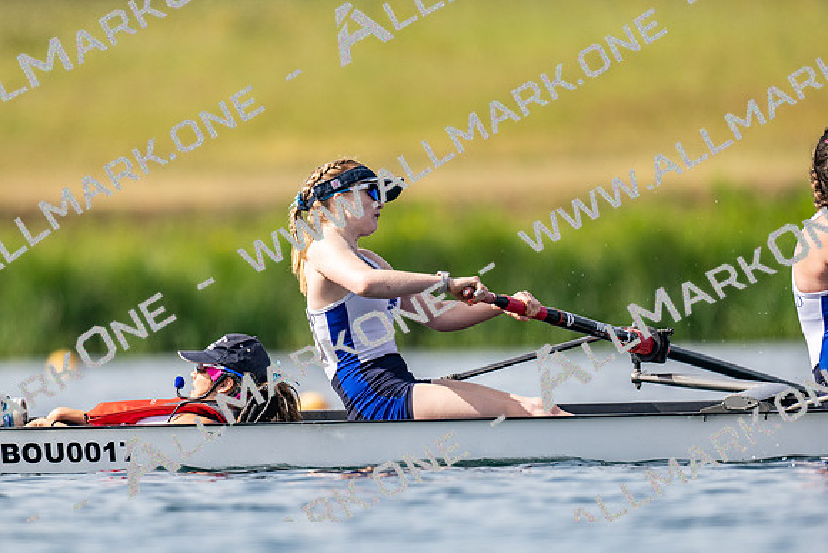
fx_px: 20715
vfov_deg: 1.5
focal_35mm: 900
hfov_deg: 2.3
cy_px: 276
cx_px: 414
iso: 180
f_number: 4
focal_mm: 600
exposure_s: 1/2500
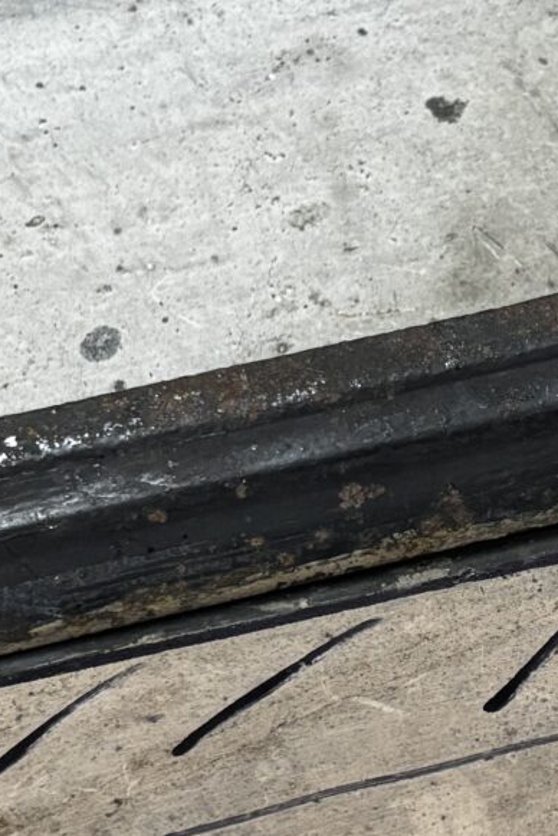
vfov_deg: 17.2
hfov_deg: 11.3
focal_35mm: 119
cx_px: 649
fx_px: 2767
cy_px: 391
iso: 250
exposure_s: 1/50
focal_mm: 5.96
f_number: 1.6
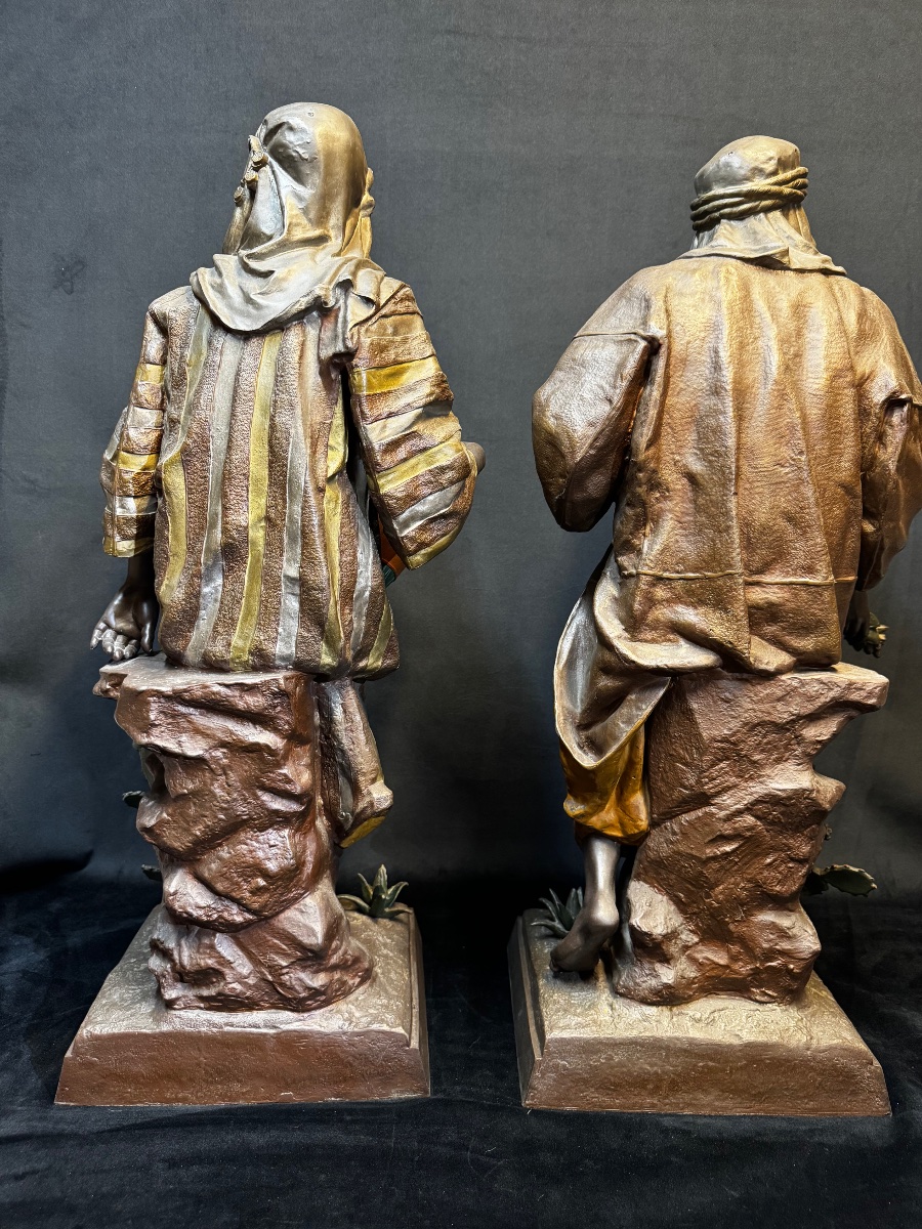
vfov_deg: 71.6
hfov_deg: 56.8
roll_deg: -1.8
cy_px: 614
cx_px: 461
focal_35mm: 24
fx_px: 852
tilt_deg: -6.9
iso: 400
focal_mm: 6.76
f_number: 1.78
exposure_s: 1/50
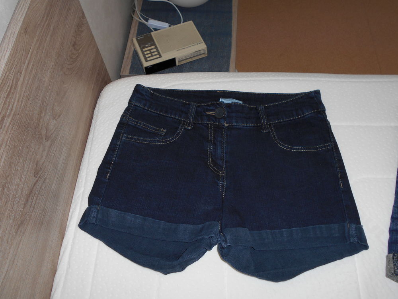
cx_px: 199
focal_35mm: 30
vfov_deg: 46.8
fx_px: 345
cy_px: 150
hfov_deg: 60.0
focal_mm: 5.1
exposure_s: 1/25
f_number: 3.4
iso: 80
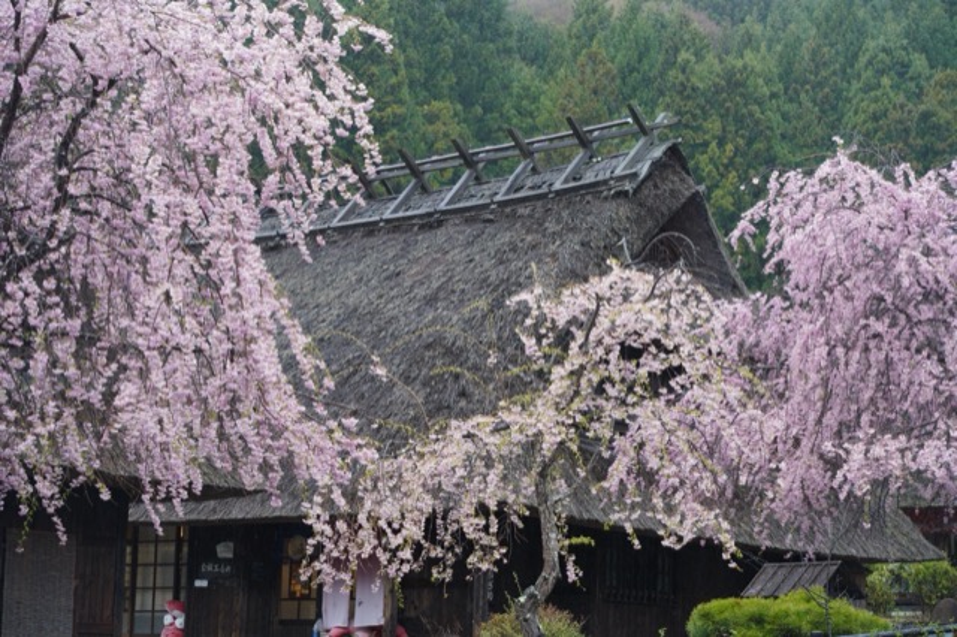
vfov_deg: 15.9
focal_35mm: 86
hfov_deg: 23.7
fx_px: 2285
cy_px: 318
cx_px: 478
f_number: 6.3
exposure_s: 1/100
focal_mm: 86
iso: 800
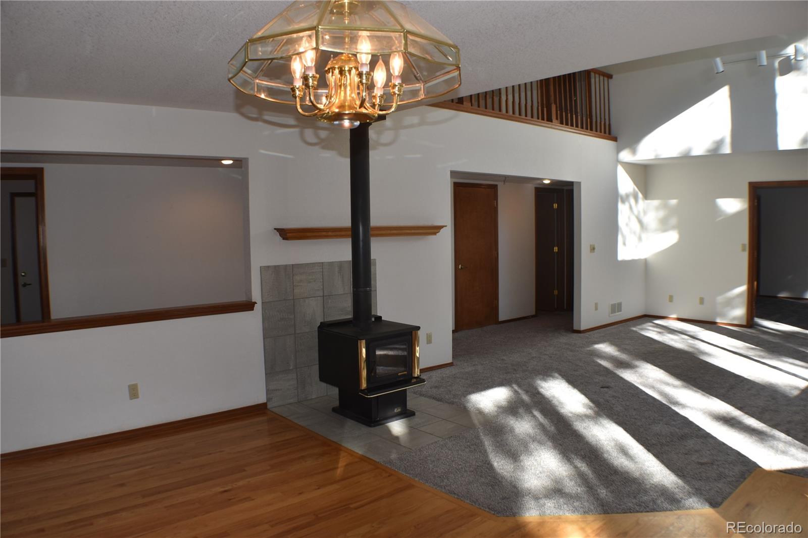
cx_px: 404
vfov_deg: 38.3
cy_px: 269
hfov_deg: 55.1
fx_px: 774
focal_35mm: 34
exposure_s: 1/125
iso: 200
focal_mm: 23
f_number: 5.6
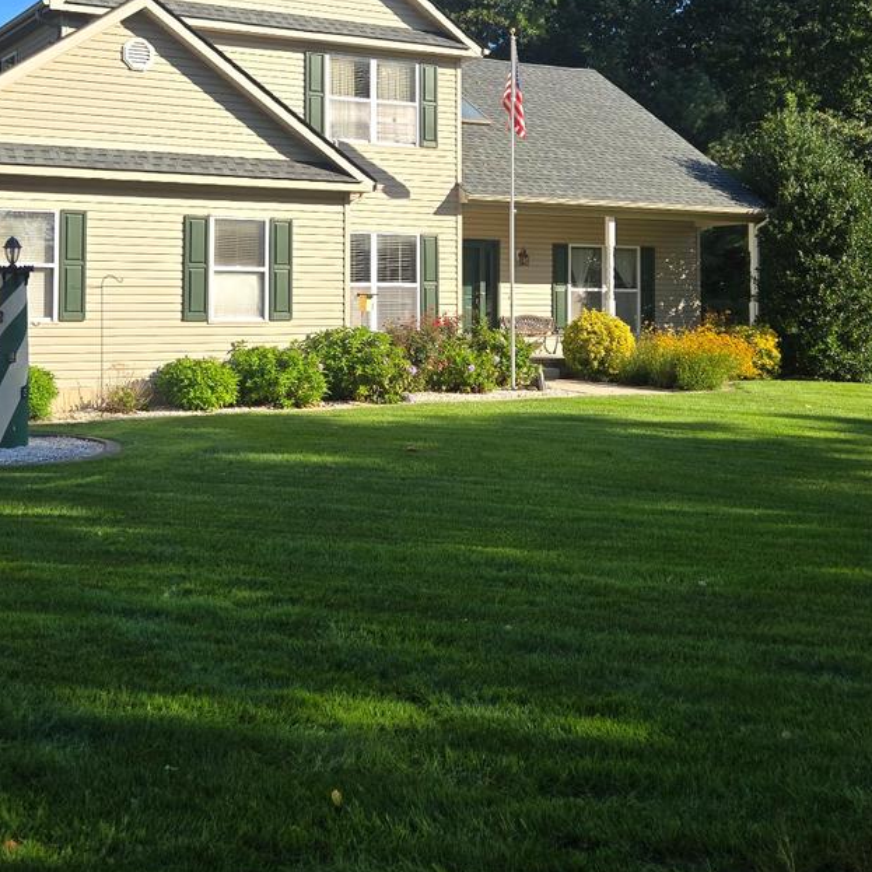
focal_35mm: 47
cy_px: 231
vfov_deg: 35.4
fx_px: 1339
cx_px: 349
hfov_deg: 35.9
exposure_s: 1/1081
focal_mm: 5.4
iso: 25
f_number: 1.8
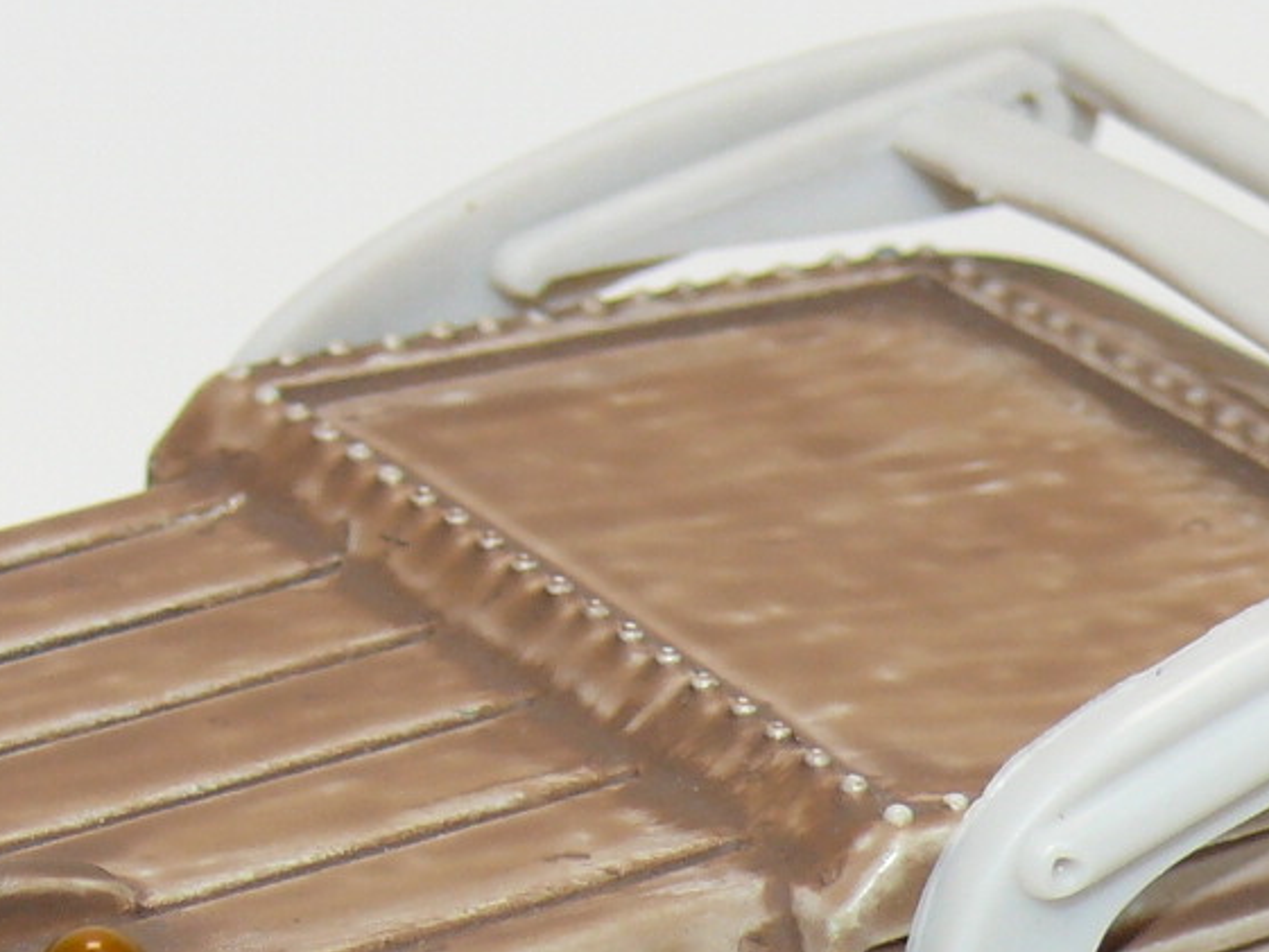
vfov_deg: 6.4
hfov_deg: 8.6
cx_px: 744
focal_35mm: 231
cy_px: 1117
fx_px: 8470
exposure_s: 1/30
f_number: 4
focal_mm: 11.9
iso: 100
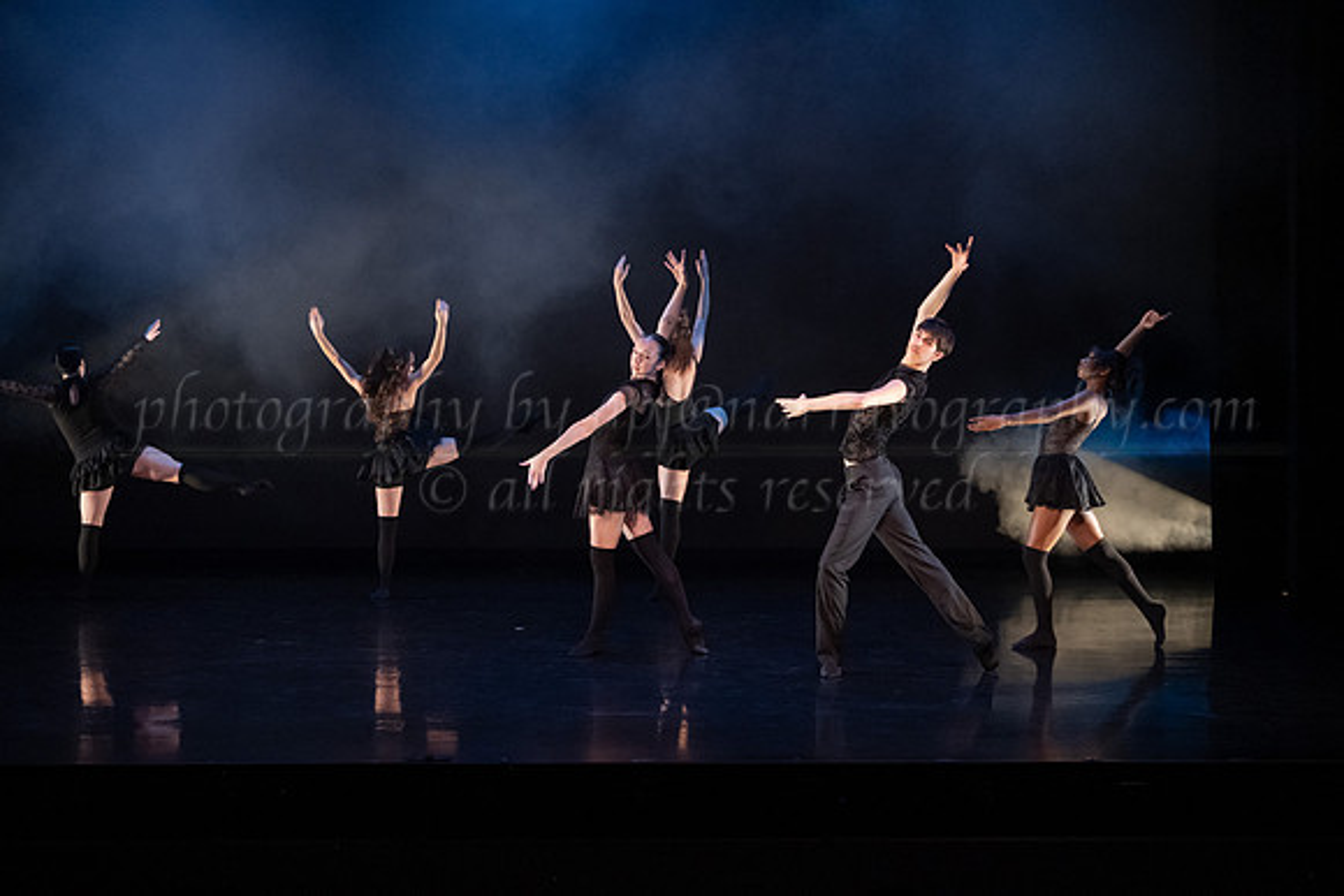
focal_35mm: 75
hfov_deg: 27.0
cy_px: 448
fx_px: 2801
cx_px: 672
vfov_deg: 18.2
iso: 4000
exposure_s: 1/320
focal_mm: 75
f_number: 3.2
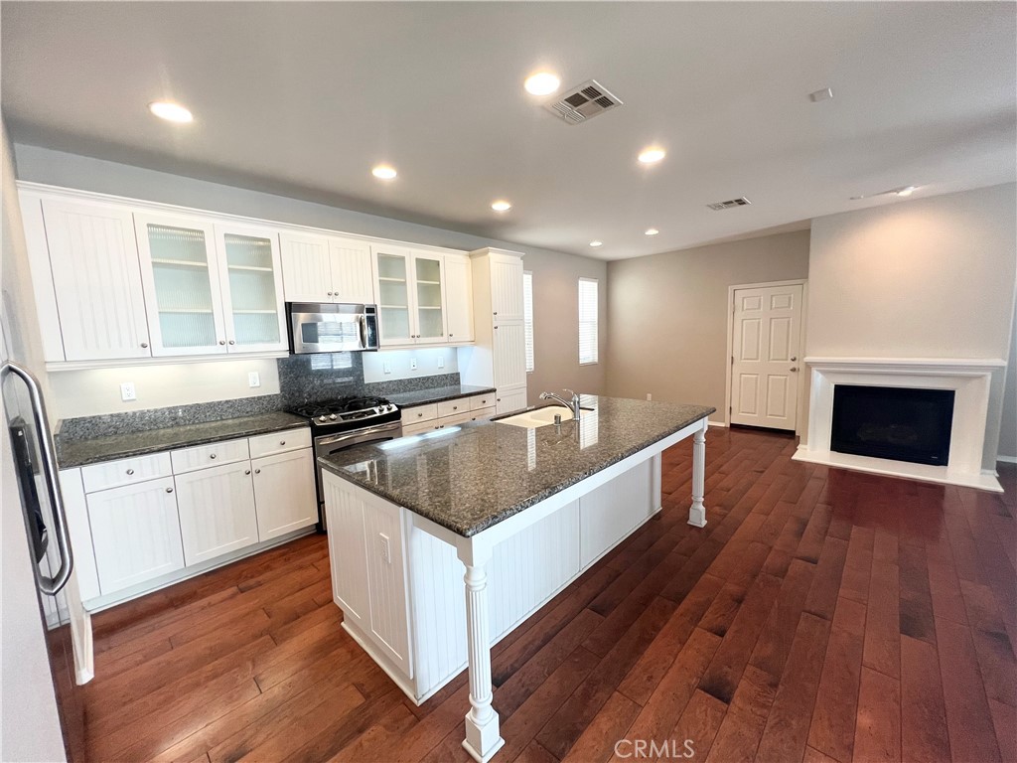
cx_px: 508
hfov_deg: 106.2
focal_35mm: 13
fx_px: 382
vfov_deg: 89.9
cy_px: 382
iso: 160
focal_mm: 1.57
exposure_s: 1/120
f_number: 1.8
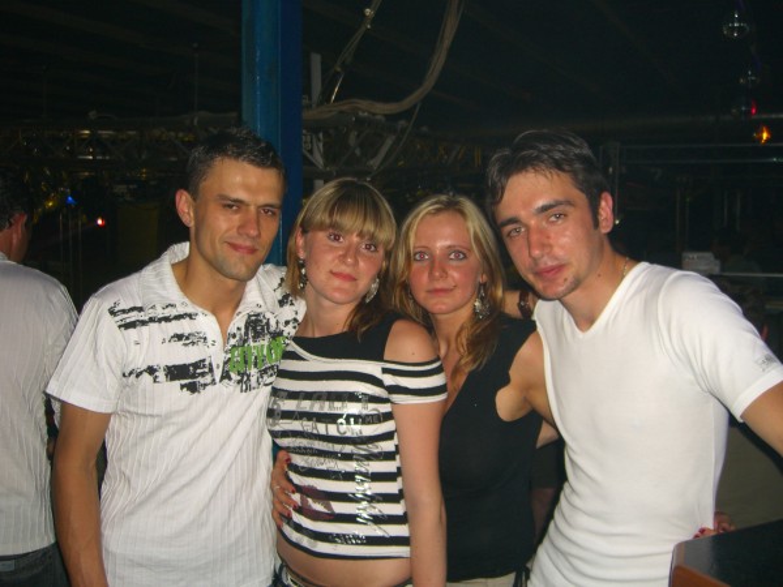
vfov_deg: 37.7
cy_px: 294
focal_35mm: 38
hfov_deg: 49.0
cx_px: 392
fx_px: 860
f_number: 2.8
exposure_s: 1/60
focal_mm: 7.9
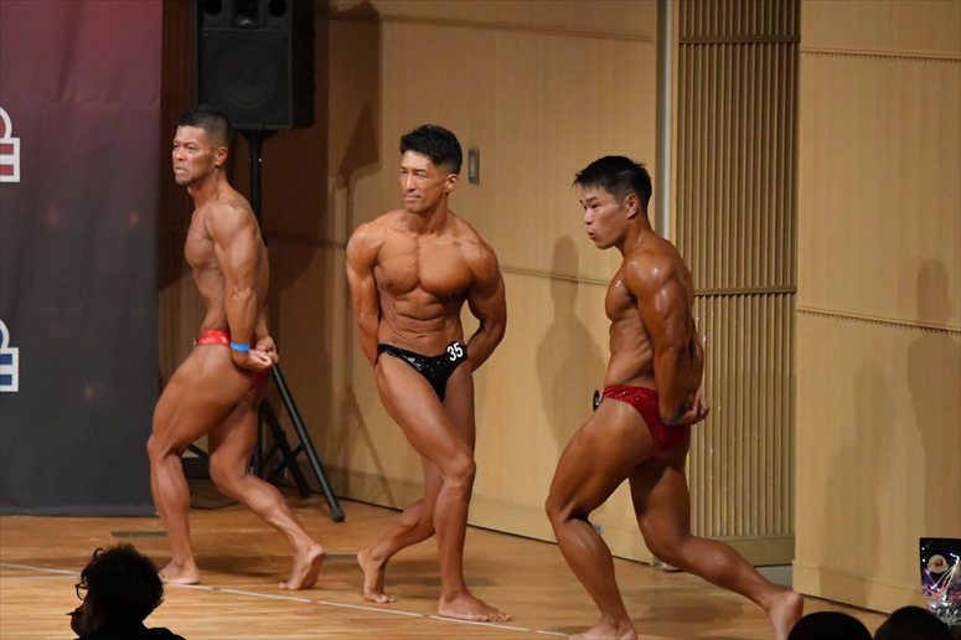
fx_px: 6804
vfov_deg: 5.4
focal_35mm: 255
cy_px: 320
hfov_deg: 8.1
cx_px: 480
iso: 10000
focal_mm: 170
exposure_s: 1/400
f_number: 5.6
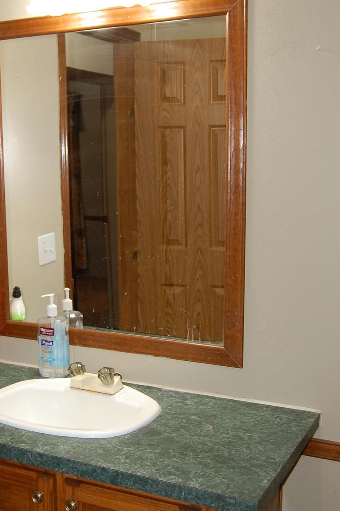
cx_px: 110
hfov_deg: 27.8
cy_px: 282
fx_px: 682
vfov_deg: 41.1
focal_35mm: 48
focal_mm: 18
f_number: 3.5
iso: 400
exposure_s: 1/60
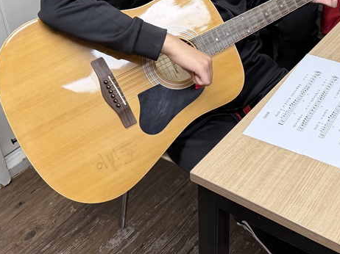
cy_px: 43
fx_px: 510
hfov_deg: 35.9
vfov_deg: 27.3
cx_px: 258
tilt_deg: -31.2
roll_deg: -0.3
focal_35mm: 52
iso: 200
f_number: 1.78
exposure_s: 1/120
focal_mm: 6.76
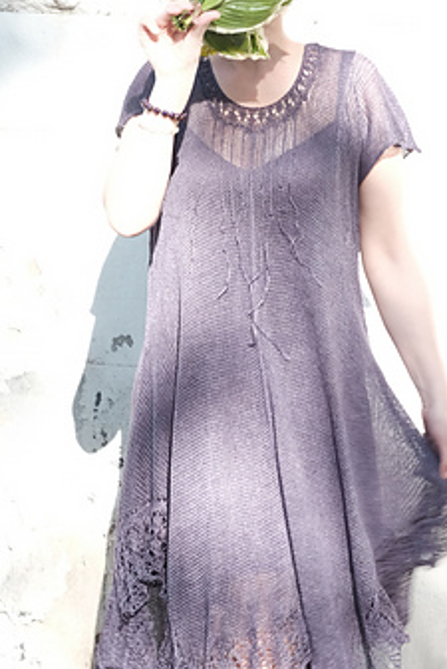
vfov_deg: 12.0
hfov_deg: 8.0
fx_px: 3181
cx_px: 297
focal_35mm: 171
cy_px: 365
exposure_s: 1/60
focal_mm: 60
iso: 320
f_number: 8
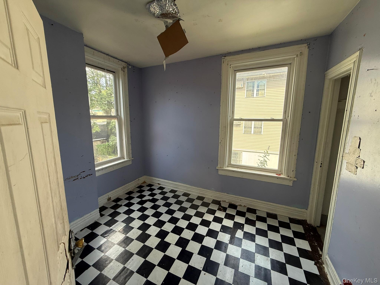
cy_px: 142
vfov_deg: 85.7
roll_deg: +0.3
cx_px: 190
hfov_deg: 102.1
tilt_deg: -8.0
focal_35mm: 14
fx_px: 154
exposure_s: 1/99
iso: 40
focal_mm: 2.22
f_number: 2.2
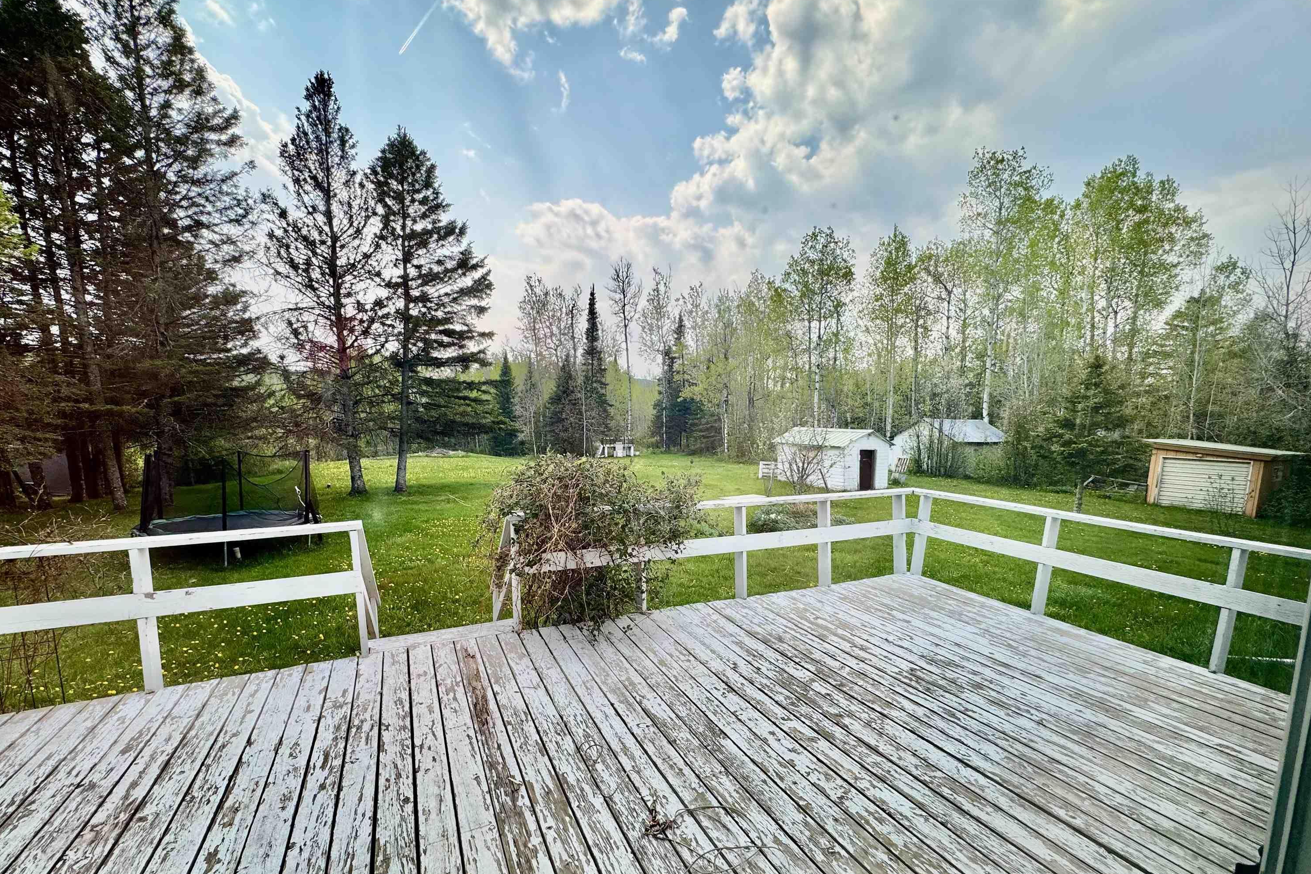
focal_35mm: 15
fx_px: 546
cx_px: 652
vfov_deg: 77.0
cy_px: 486
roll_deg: -1.1
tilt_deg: -8.0
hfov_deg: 100.4
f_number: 2.2
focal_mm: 2.22
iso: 40
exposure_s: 1/518
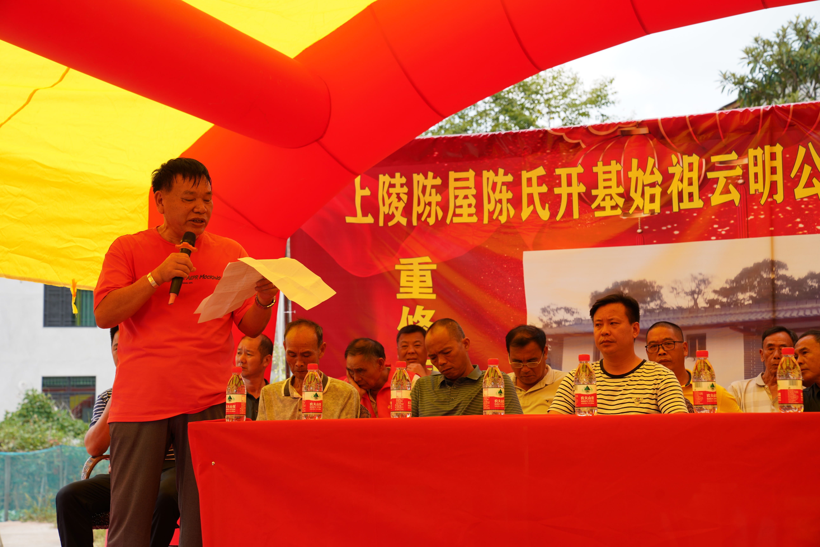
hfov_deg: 28.8
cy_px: 274
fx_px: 1595
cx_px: 410
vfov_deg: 19.5
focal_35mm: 70
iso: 100
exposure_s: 1/100
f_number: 6.3
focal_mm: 70
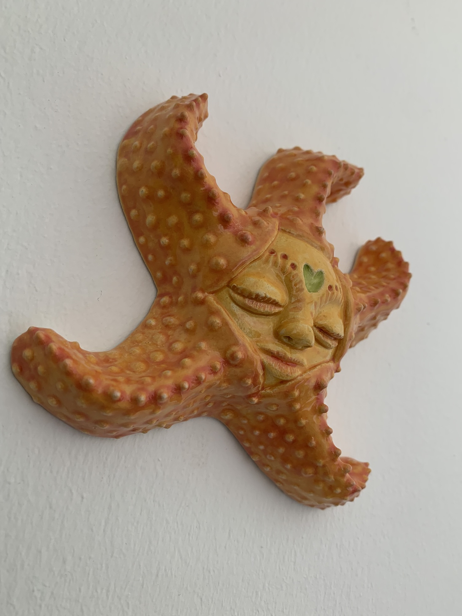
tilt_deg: +18.3
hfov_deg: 51.3
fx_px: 480
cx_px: 223
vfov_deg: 65.3
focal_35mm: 27
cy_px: 312
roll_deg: -15.5
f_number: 1.8
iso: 50
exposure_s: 1/121
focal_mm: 4.25
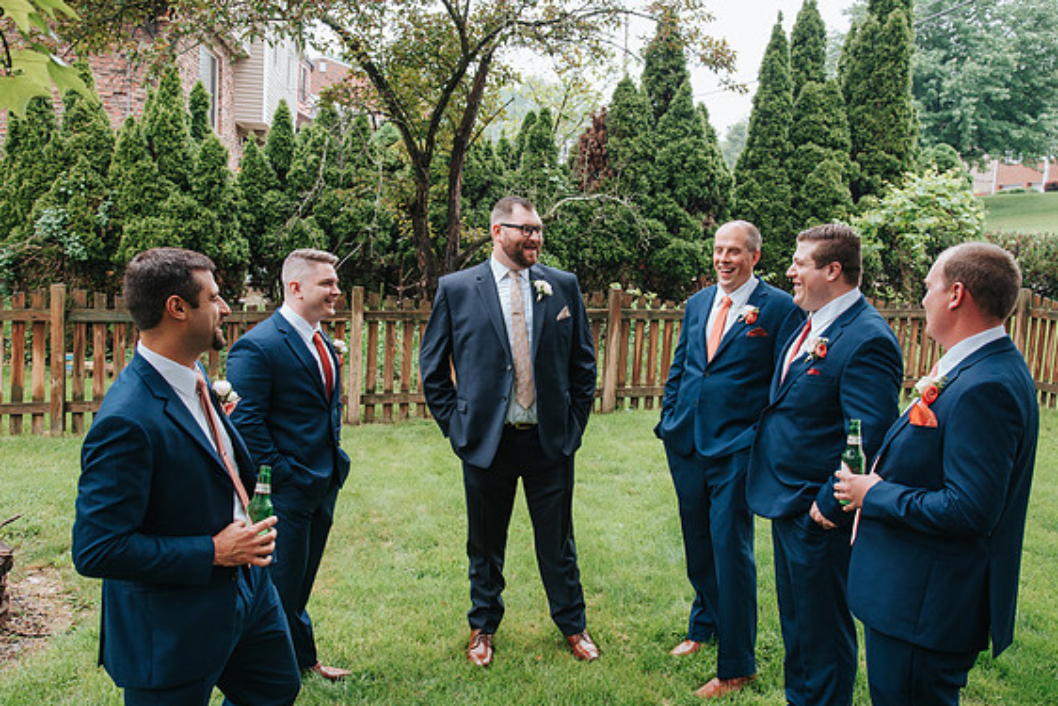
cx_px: 535
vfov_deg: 36.9
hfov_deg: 53.1
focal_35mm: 36
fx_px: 1058
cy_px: 345
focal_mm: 34
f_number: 6.3
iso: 400
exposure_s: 1/160
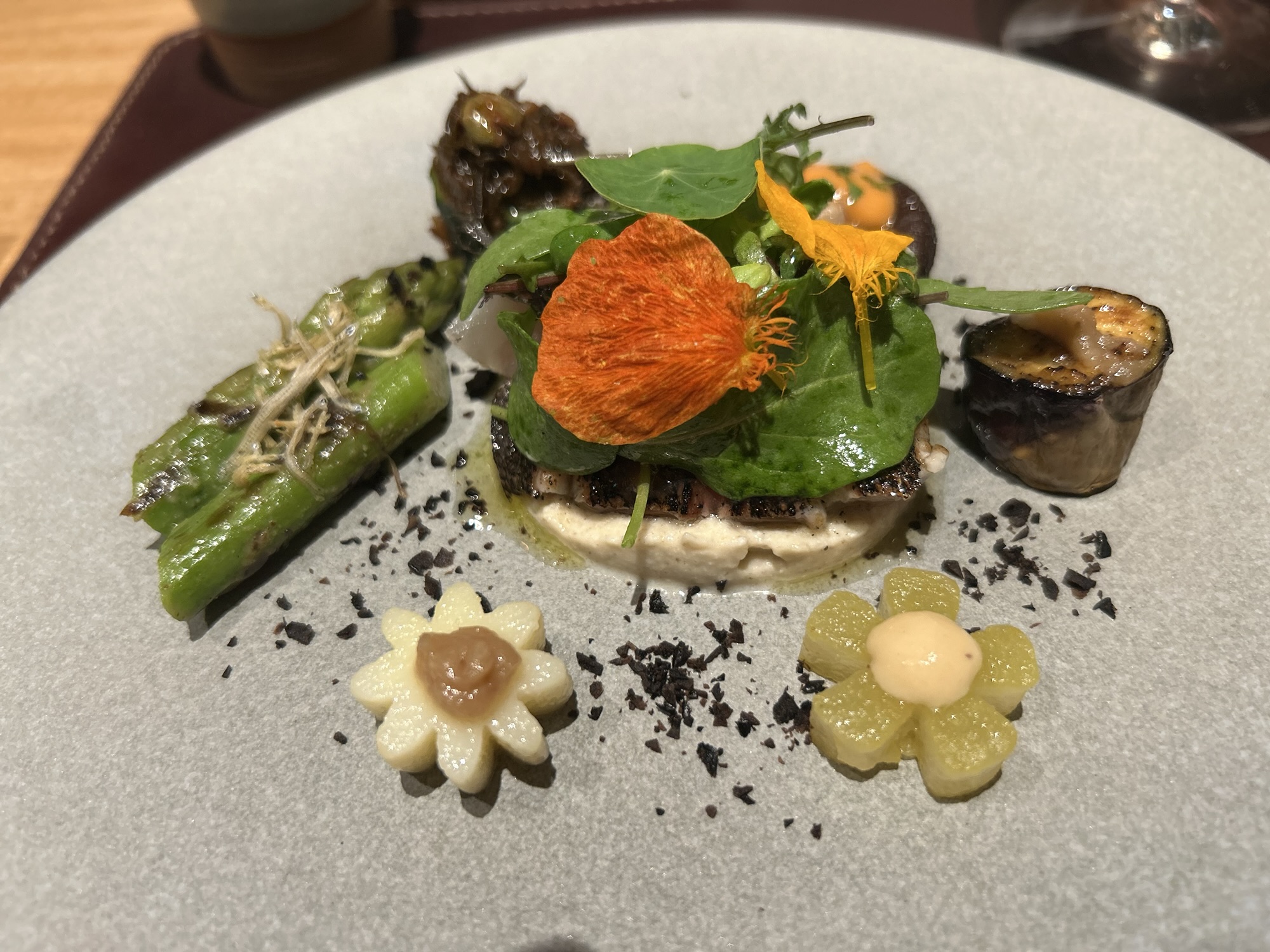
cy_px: 476
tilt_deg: -49.4
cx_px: 635
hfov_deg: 67.3
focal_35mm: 26
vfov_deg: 53.1
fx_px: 954
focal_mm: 5.7
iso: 160
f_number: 1.5
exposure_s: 1/50
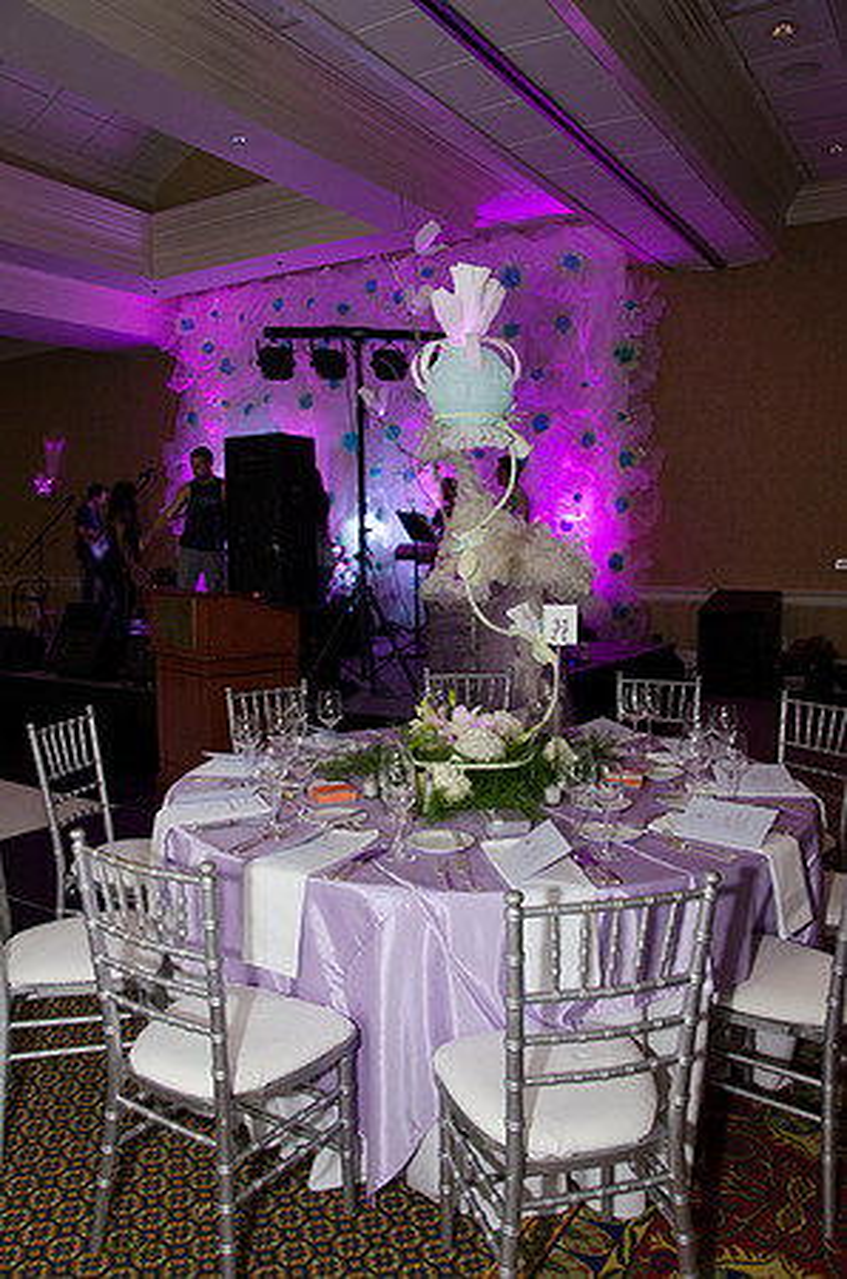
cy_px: 640
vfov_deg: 67.5
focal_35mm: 27
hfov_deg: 47.7
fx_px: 957
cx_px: 424
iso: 400
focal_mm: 18
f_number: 5.6
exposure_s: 1/40
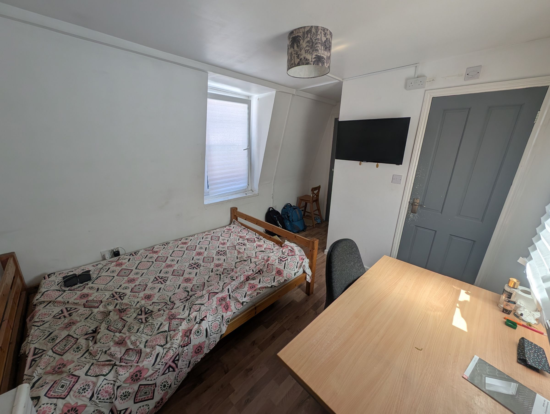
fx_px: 191
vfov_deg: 94.6
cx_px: 275
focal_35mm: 12
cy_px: 207
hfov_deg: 110.5
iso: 39
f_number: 1.95
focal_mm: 2.23
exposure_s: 1/255
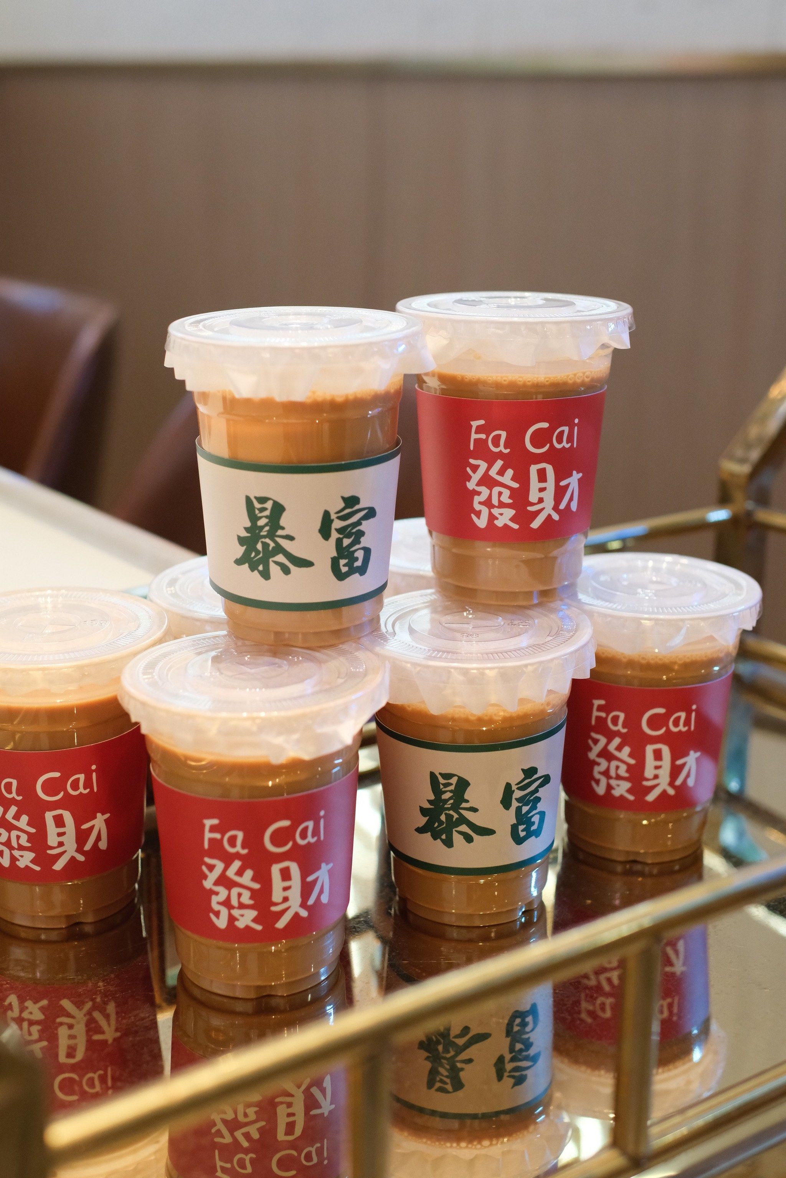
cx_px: 393
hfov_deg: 29.9
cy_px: 589
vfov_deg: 43.6
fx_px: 1474
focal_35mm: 45
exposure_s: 1/256
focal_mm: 30
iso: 2500
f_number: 2.5
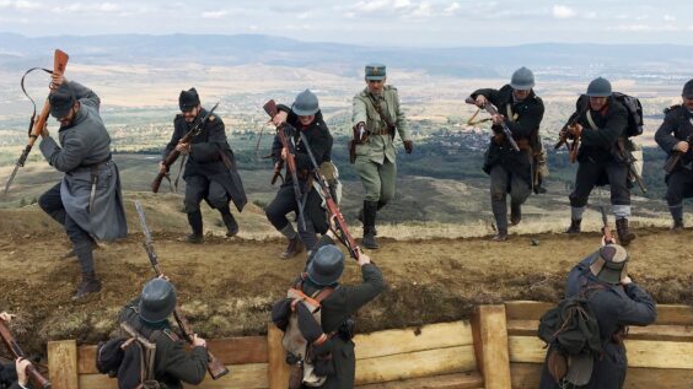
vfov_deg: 27.6
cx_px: 323
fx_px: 790
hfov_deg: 47.3
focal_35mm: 43
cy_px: 233
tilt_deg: -16.2
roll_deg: -0.5
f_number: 2.2
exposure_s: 1/1282
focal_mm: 4.15
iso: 25
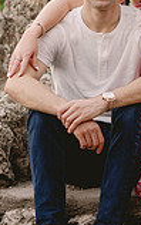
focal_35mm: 247
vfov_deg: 8.4
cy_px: -3
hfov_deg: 5.3
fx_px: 1516
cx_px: 143
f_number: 2
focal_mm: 85
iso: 80
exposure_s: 1/640
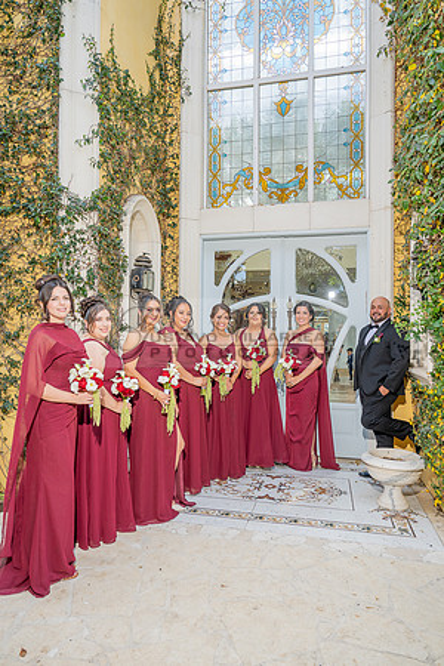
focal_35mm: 24
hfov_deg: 53.1
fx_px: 444
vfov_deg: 73.7
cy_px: 333
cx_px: 222
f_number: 3.5
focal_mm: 24
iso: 200
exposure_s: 1/200
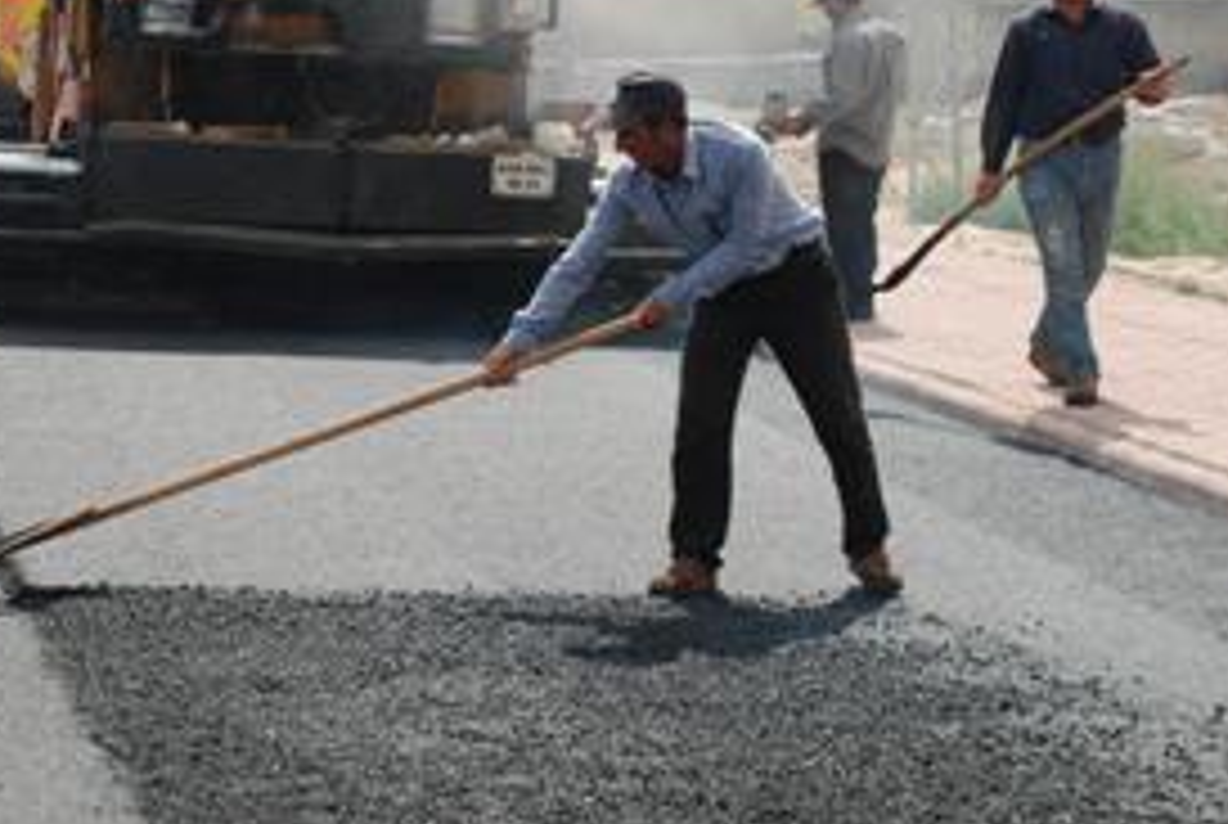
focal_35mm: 118
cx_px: 364
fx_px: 4032
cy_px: 185
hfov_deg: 17.3
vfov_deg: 11.6
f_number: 8
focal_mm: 48
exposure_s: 1/250
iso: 100
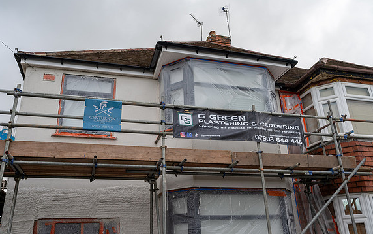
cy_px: 117
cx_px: 187
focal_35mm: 31
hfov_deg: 61.2
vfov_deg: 40.6
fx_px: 315
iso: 100
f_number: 5.6
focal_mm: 30
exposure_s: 1/200
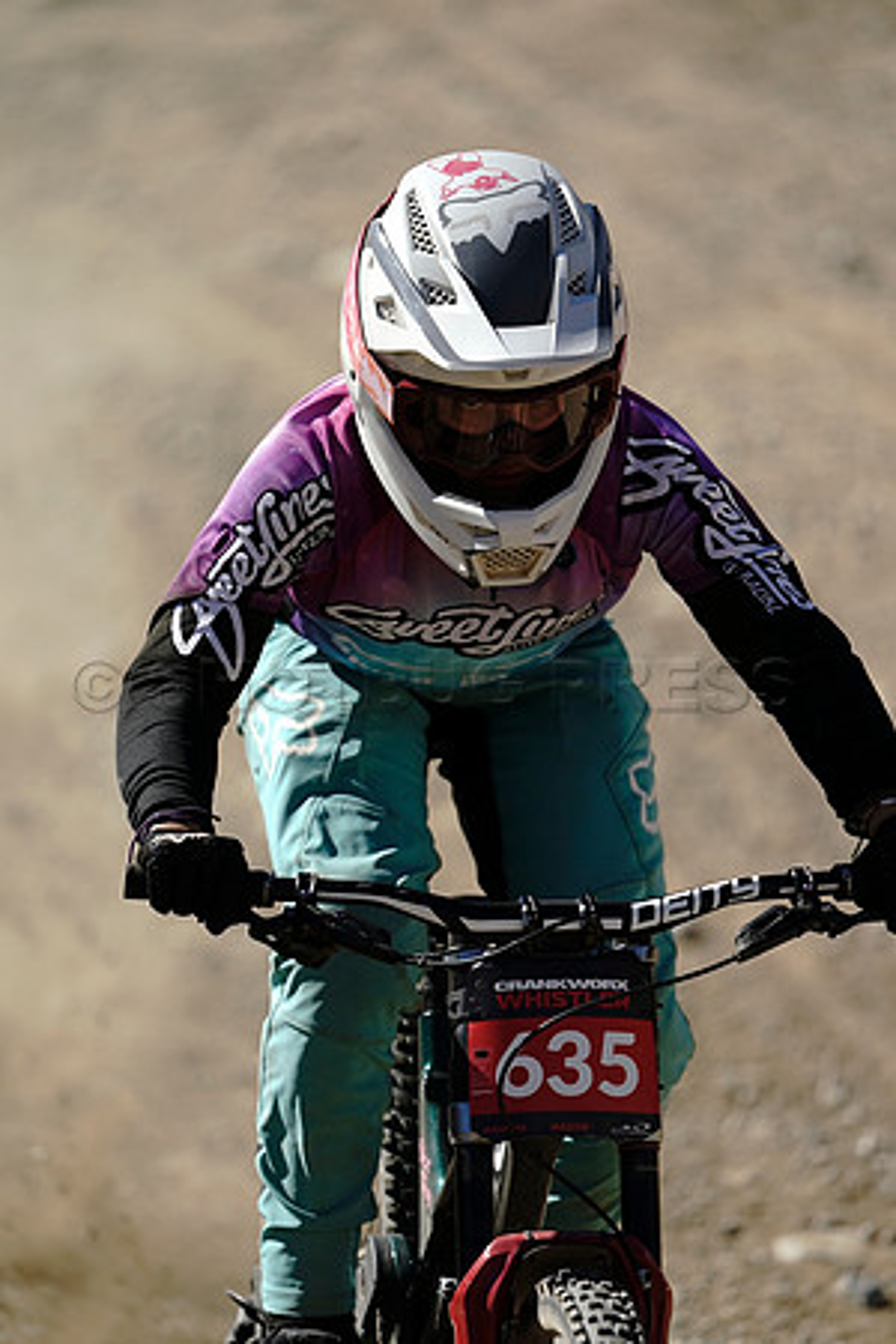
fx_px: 22398
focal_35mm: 600
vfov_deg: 3.4
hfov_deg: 2.3
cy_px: 672
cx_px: 448
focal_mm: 600
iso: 200
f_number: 4
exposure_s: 1/2000
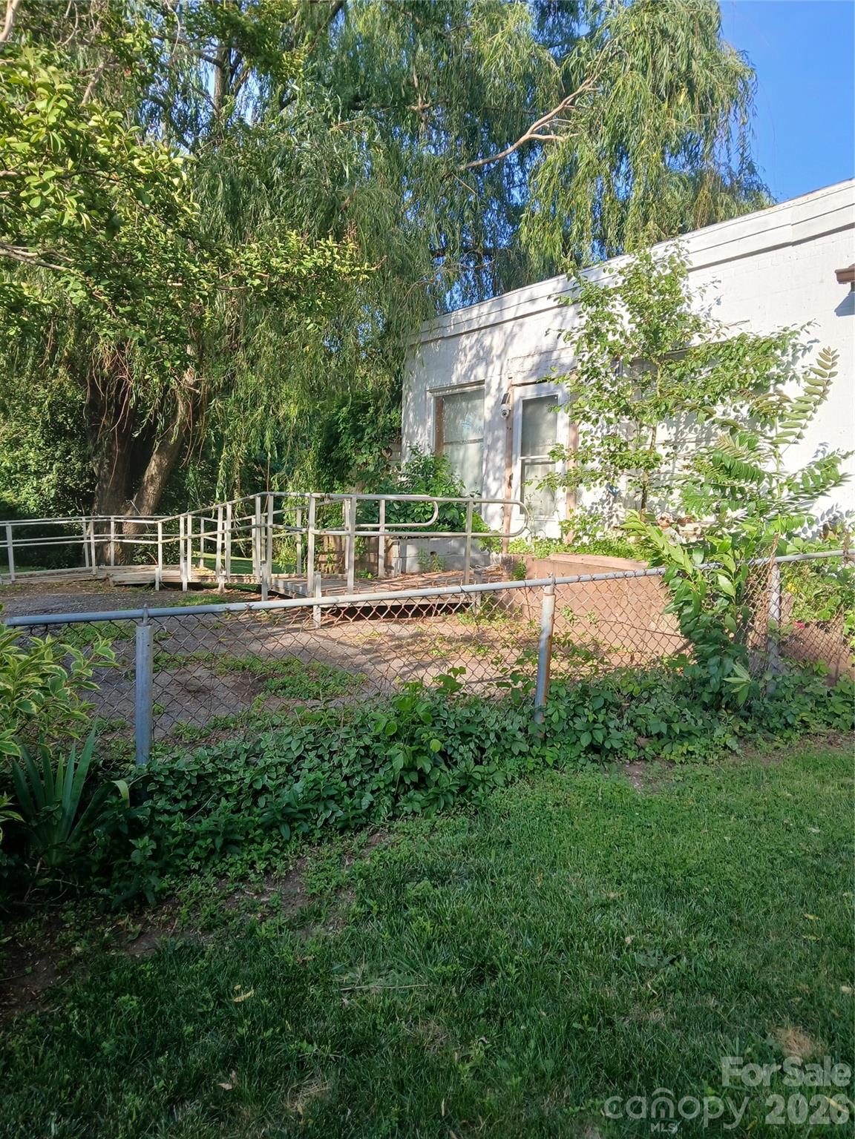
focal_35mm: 26
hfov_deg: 53.1
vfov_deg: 67.3
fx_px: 856
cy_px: 570
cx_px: 428
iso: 20
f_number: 1.8
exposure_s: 1/154
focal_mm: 3.98
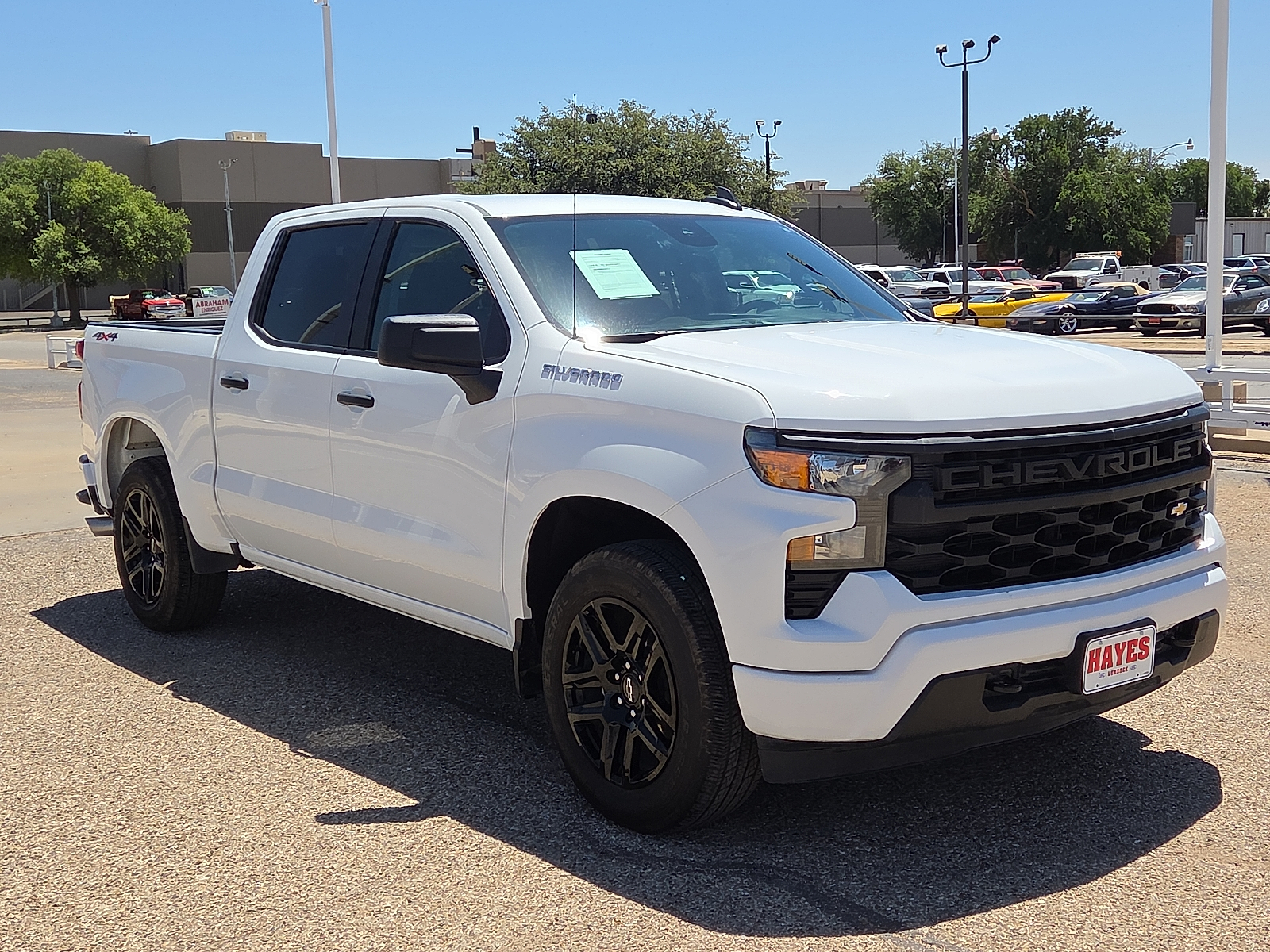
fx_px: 1541
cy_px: 476
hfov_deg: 44.8
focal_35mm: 42
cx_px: 635
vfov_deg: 34.3
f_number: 1.8
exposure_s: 1/10000
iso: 77
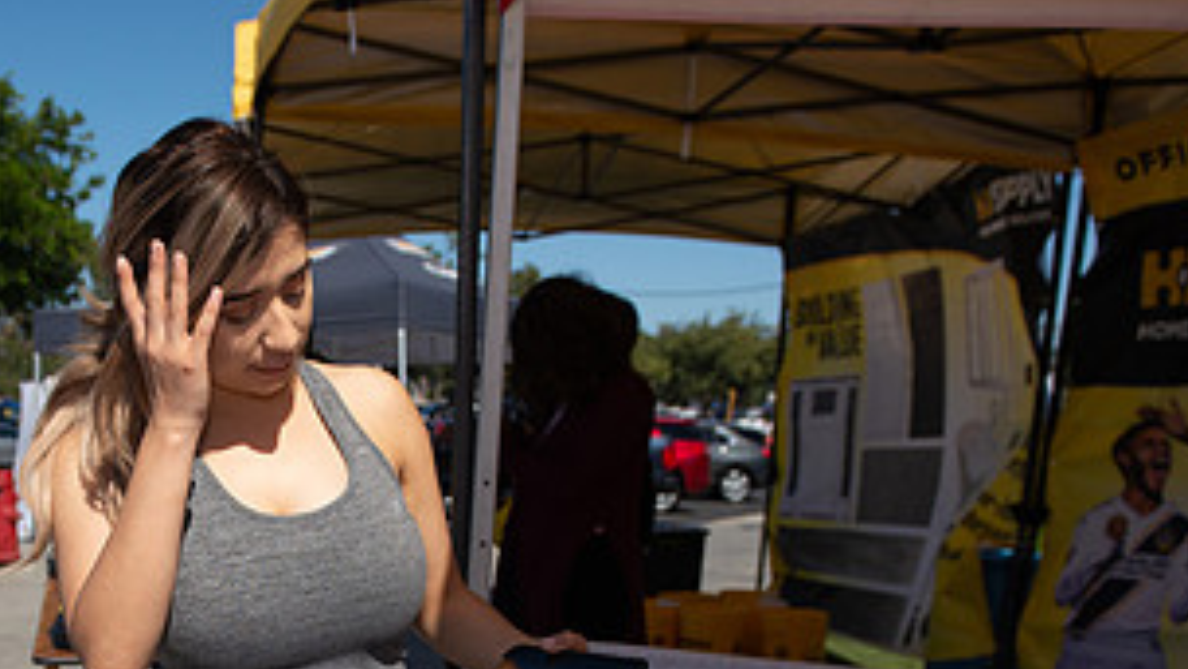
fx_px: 1512
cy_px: 659
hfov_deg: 41.5
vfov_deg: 23.9
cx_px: 281
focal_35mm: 48
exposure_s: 1/4000
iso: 200
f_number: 4
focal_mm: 24
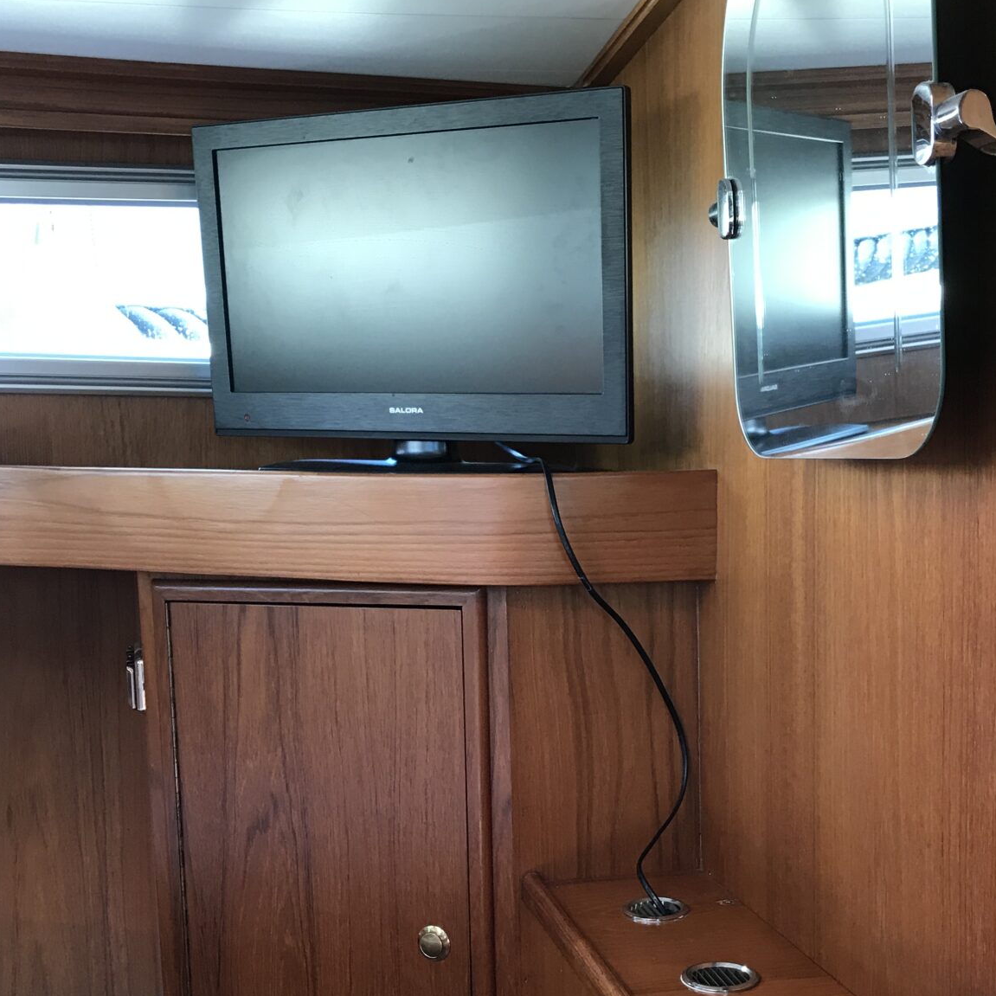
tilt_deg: -8.9
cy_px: 647
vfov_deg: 38.8
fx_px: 1400
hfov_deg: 39.0
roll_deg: +1.9
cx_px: 588
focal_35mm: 43
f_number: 1.8
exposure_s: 1/20
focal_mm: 3.99
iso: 40
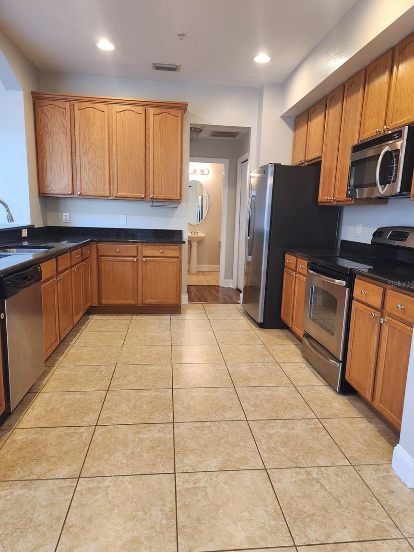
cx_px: 206
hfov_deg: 56.8
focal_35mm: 24
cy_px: 284
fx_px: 383
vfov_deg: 71.6
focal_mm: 5.4
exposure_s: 1/120
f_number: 1.8
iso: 320
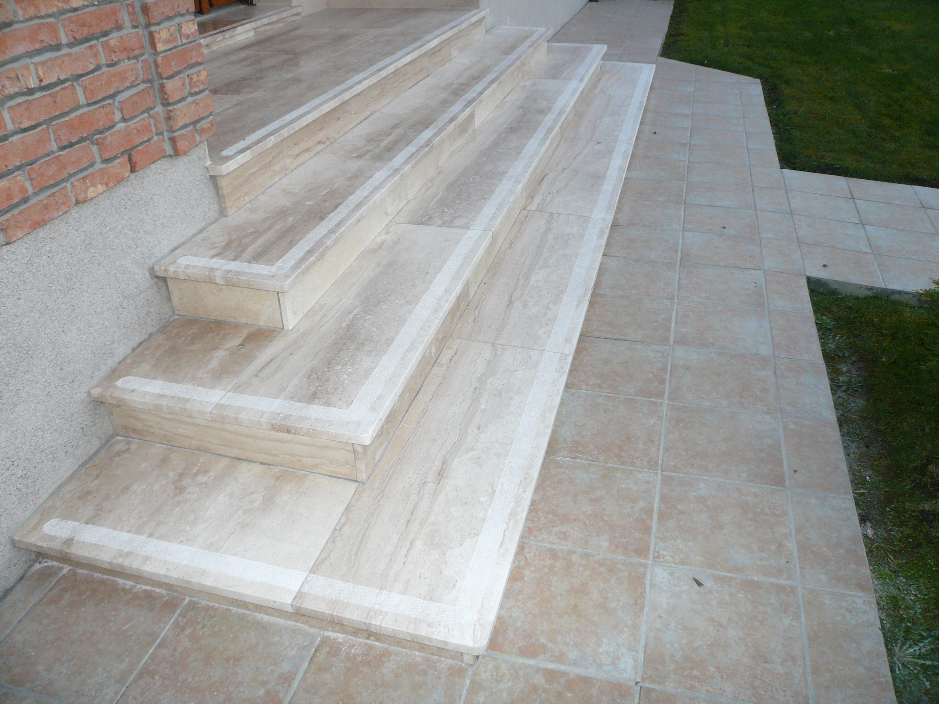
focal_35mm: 28
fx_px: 760
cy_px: 352
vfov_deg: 49.7
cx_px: 470
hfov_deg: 63.4
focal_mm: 4.6
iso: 100
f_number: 2.8
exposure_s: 1/30
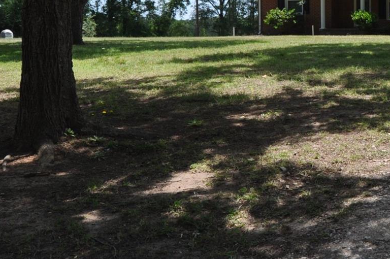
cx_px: 429
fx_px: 606
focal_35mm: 56
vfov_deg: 23.7
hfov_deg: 31.6
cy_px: 43
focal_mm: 14
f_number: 8
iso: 400
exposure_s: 1/250
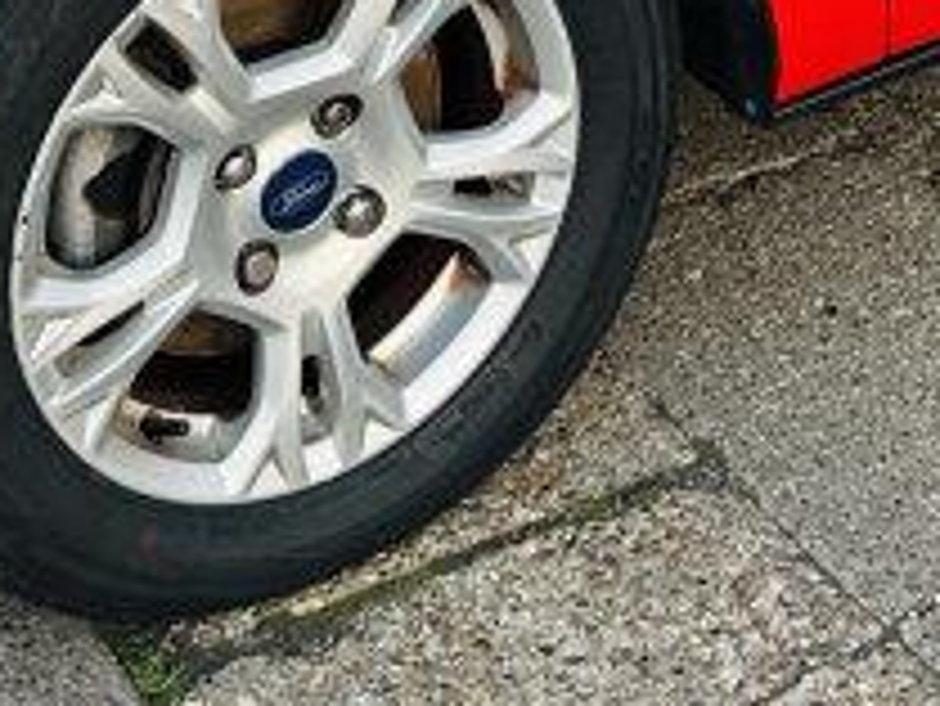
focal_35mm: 138
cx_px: 769
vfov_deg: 9.9
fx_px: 3750
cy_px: -724
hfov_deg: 14.2
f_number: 1.78
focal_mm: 6.86
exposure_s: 1/188
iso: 64
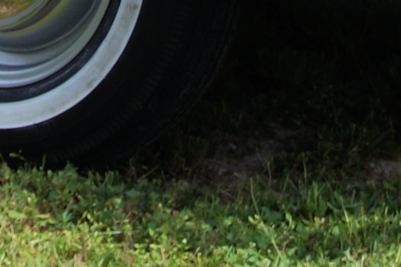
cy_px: -328
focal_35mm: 194
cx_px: 106
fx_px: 2161
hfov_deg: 10.6
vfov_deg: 6.8
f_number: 8
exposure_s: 1/400
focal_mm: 24
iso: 100
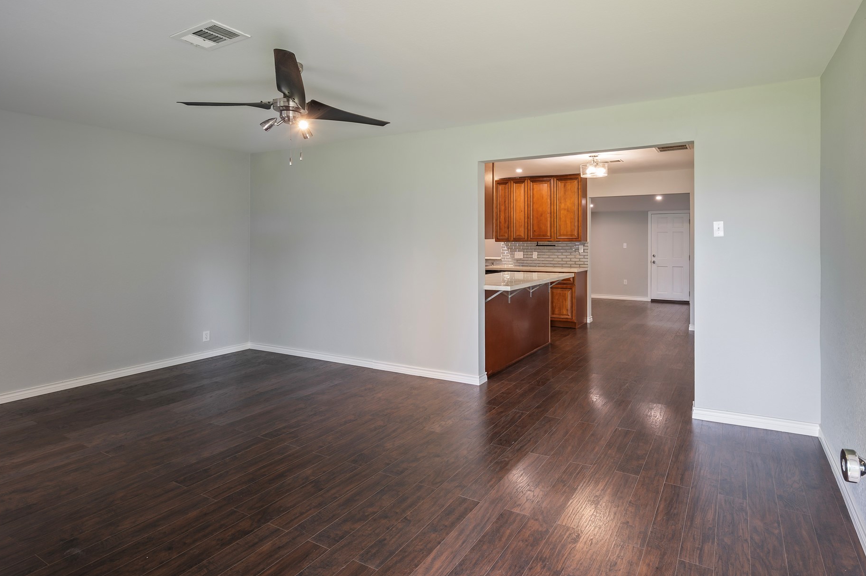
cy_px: 249
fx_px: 457
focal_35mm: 19
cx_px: 500
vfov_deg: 64.2
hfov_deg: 86.3
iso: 125
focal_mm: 16
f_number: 6.3
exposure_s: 1/2
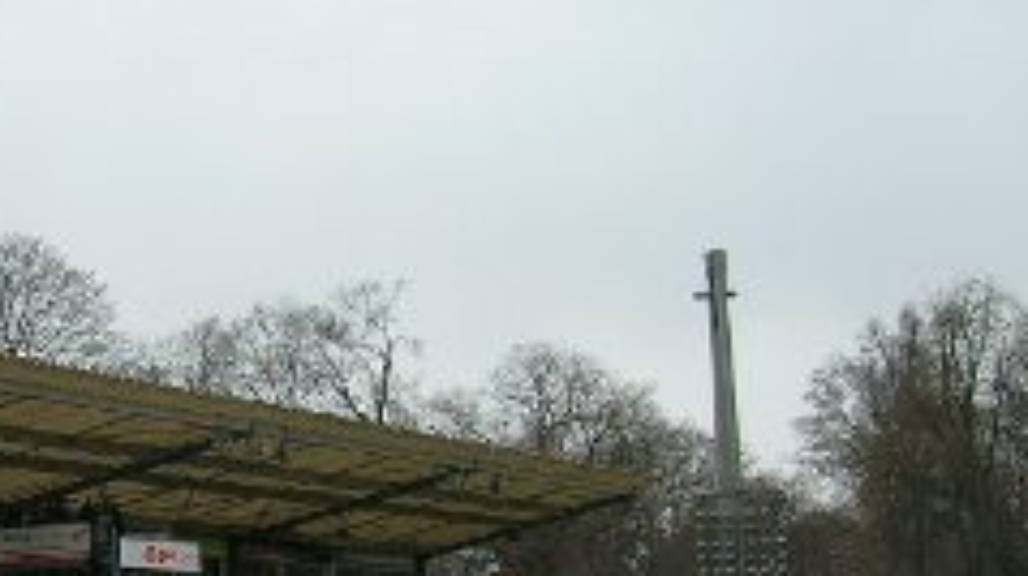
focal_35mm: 93
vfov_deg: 13.0
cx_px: 125
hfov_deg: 22.4
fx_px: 2533
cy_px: 408
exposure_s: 1/133
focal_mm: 5.7
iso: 50
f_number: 4.9
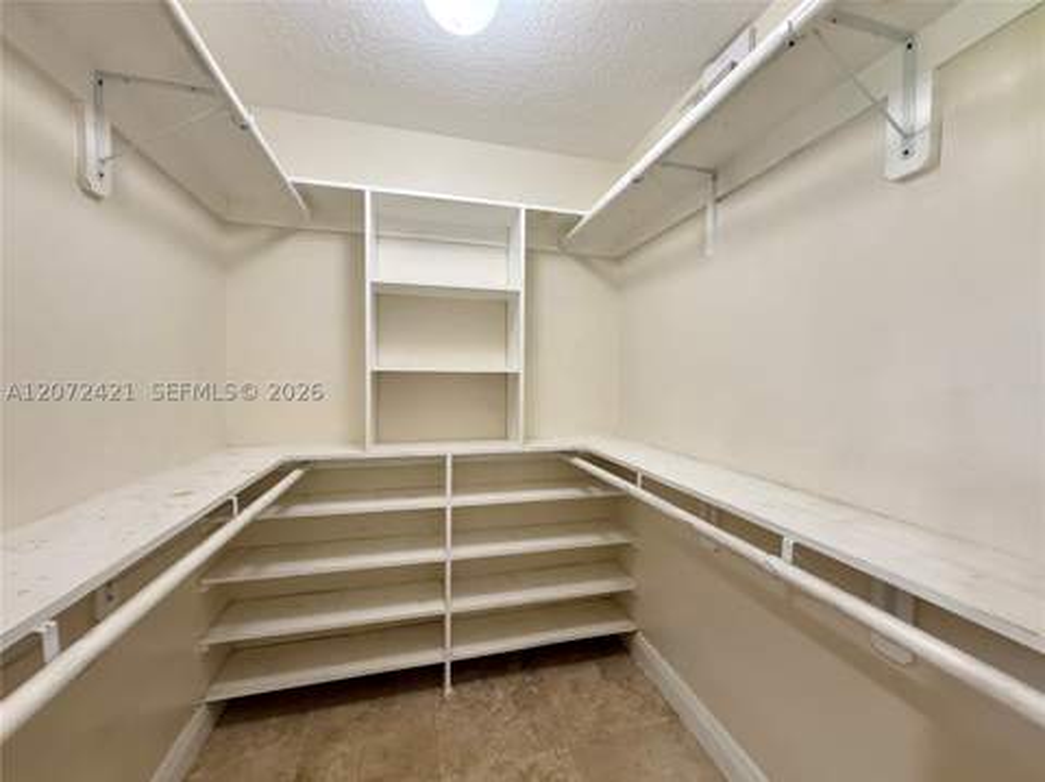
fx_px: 422
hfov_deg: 102.1
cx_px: 522
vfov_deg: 85.6
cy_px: 391
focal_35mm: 14
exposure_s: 1/60
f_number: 2.2
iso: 200
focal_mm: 2.22
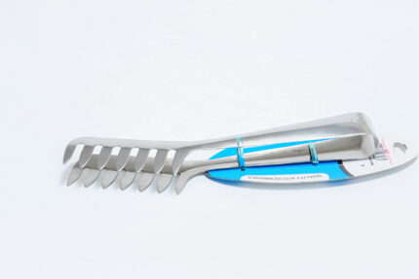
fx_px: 1187
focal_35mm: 102
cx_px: 210
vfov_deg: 13.4
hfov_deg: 20.0
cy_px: 140
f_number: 10
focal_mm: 68
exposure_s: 1/125
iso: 3200
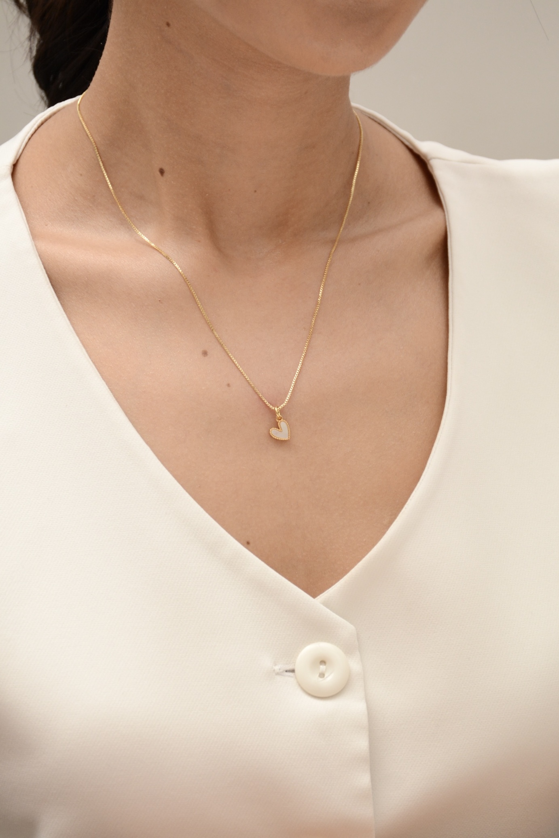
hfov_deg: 16.3
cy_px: 419
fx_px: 1956
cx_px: 280
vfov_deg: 24.2
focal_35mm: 84
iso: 640
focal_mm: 56
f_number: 7.1
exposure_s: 1/800
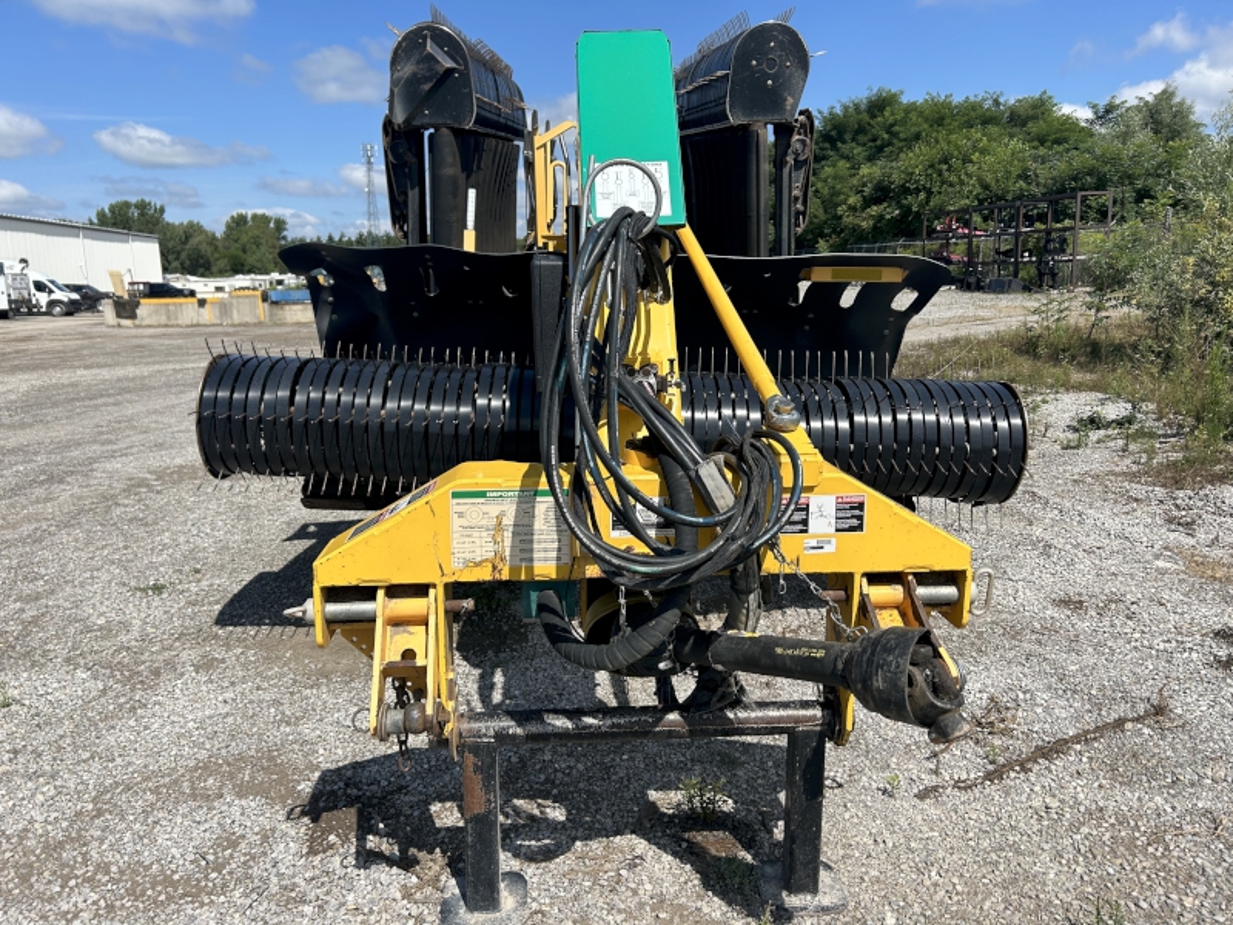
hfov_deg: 67.3
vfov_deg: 53.1
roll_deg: +1.5
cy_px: 462
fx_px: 926
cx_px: 616
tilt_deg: -10.6
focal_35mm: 26
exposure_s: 1/4831
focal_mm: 5.7
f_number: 1.5
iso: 50
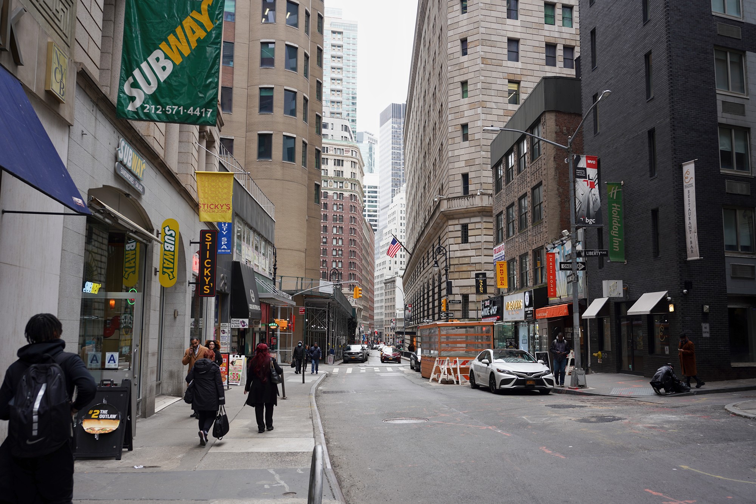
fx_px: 609
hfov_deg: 63.7
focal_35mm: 29
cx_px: 378
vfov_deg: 45.0
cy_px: 252
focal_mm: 29
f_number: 4
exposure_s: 1/100
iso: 100
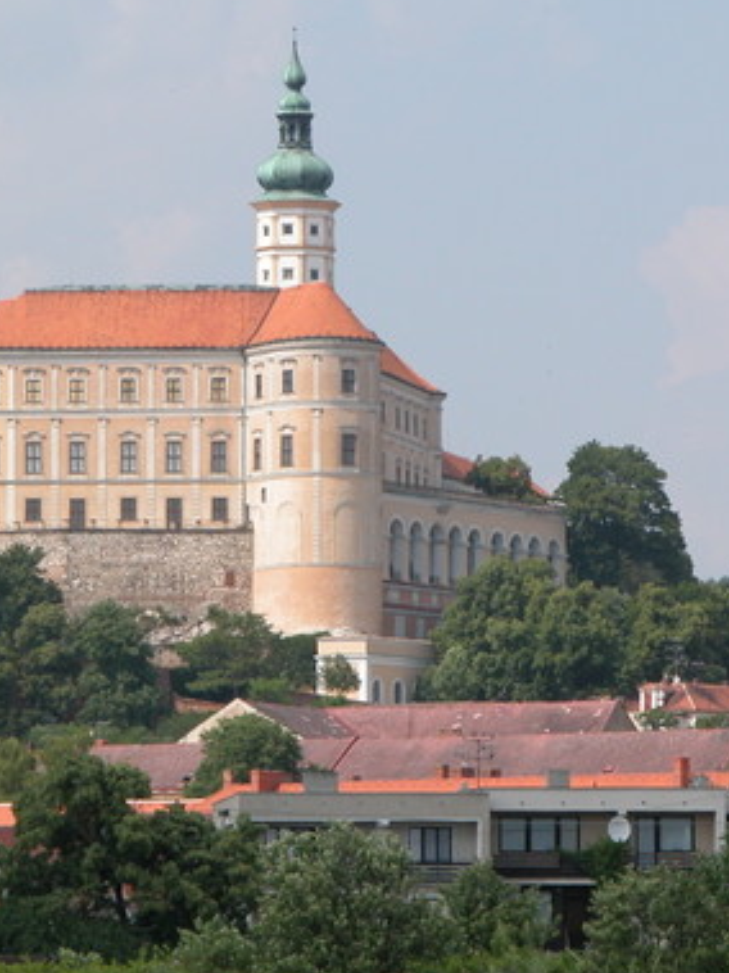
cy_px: 431
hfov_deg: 5.0
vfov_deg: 6.7
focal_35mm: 297
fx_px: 8344
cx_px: 395
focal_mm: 44.7
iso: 100
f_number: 6.3
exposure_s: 1/480
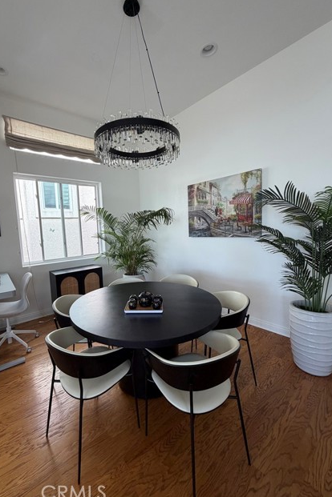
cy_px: 248
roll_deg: +2.4
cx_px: 145
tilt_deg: -5.1
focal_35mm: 15
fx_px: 207
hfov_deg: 77.0
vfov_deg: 100.4
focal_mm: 2.22
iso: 100
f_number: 2.2
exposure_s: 1/121
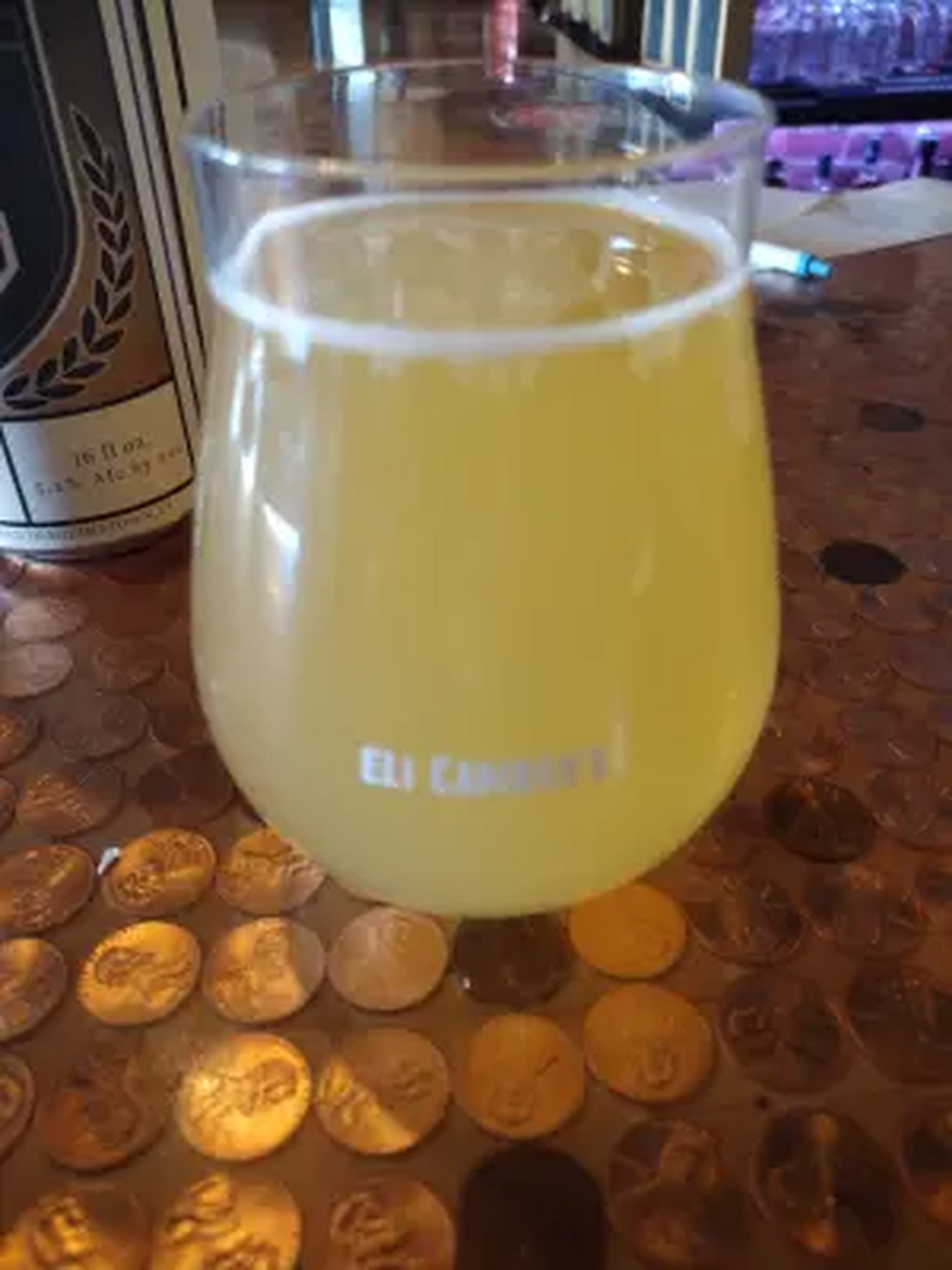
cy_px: 635
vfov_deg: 65.3
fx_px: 990
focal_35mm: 27
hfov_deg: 51.4
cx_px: 476
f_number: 1.7
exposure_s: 1/30
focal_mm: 4.71
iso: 800
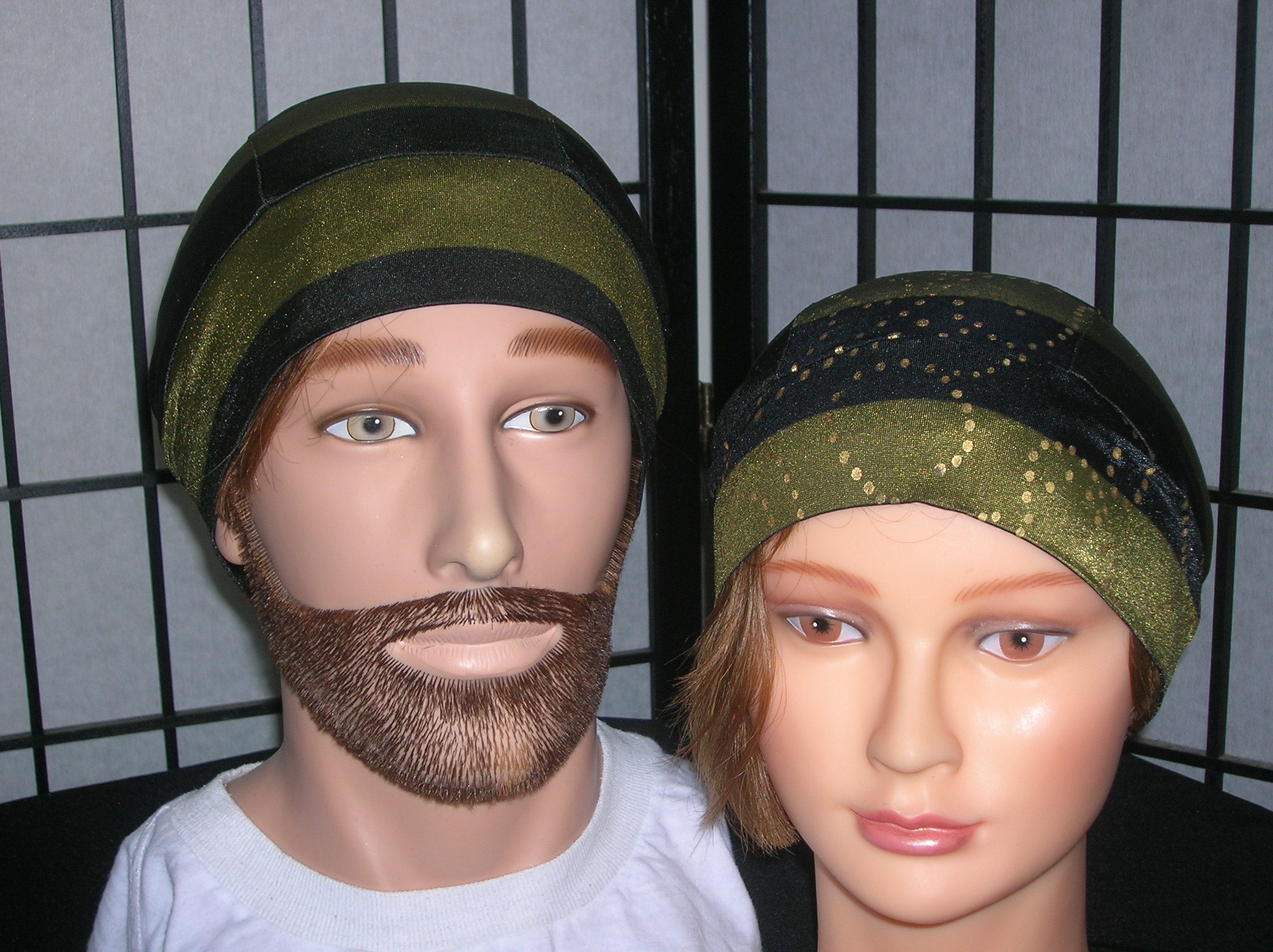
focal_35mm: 54
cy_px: 476
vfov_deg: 27.0
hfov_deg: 35.6
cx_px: 636
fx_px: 1984
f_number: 3.4
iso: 50
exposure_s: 1/60.1
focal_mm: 9
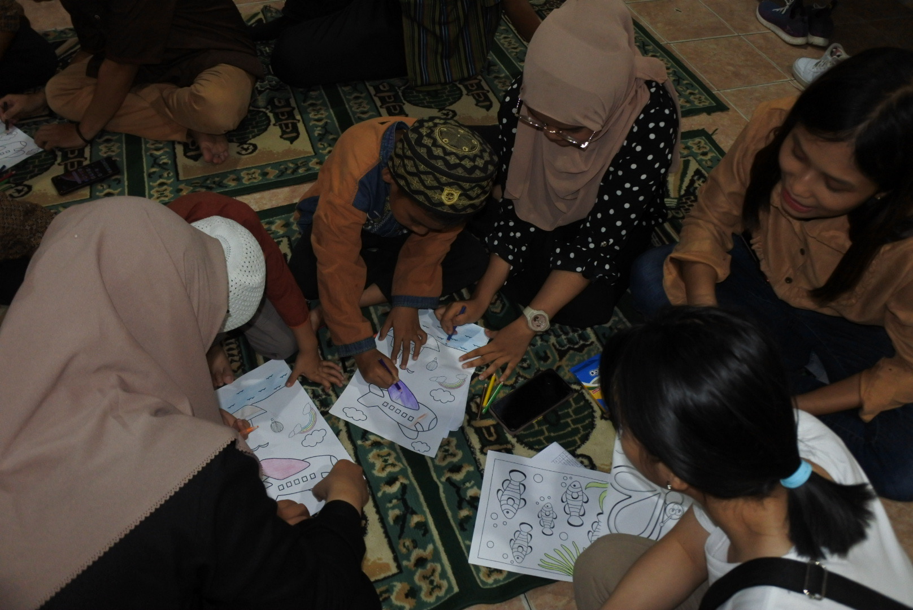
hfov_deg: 67.3
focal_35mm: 27
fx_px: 685
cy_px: 305
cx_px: 456
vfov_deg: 48.0
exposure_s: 1/60
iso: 1100
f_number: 3.5
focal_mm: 10
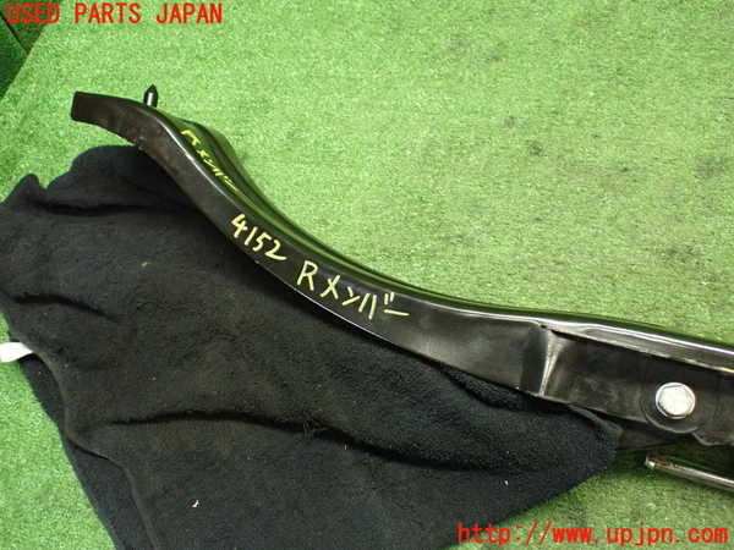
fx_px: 636
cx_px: 367
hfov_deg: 60.0
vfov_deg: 46.8
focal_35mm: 30
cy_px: 275
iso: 800
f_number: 2.3
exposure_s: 1/50
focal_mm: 5.4
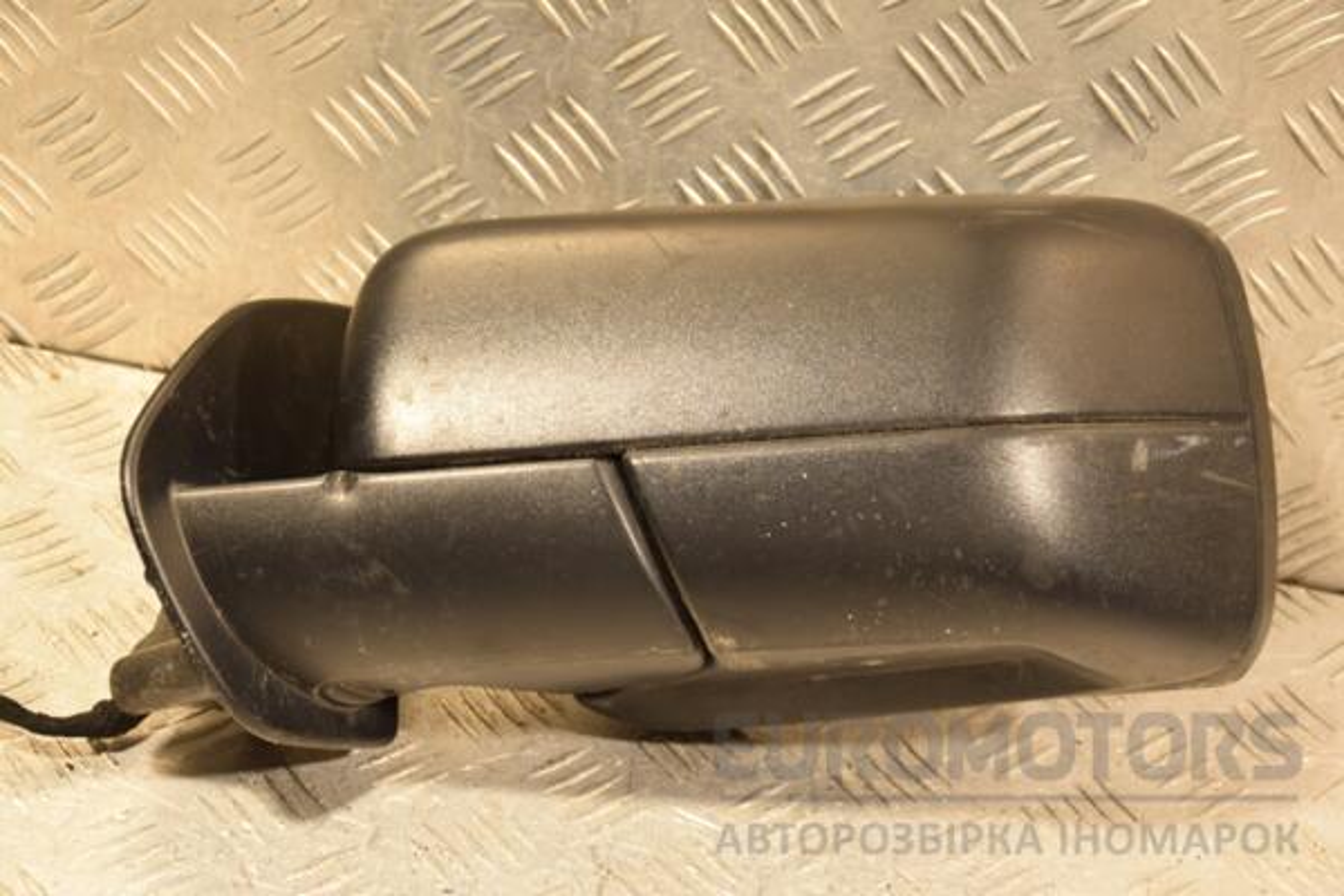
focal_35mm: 87
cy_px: 448
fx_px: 3248
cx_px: 672
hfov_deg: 23.4
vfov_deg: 15.7
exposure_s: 1/100
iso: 800
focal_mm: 58
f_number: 5
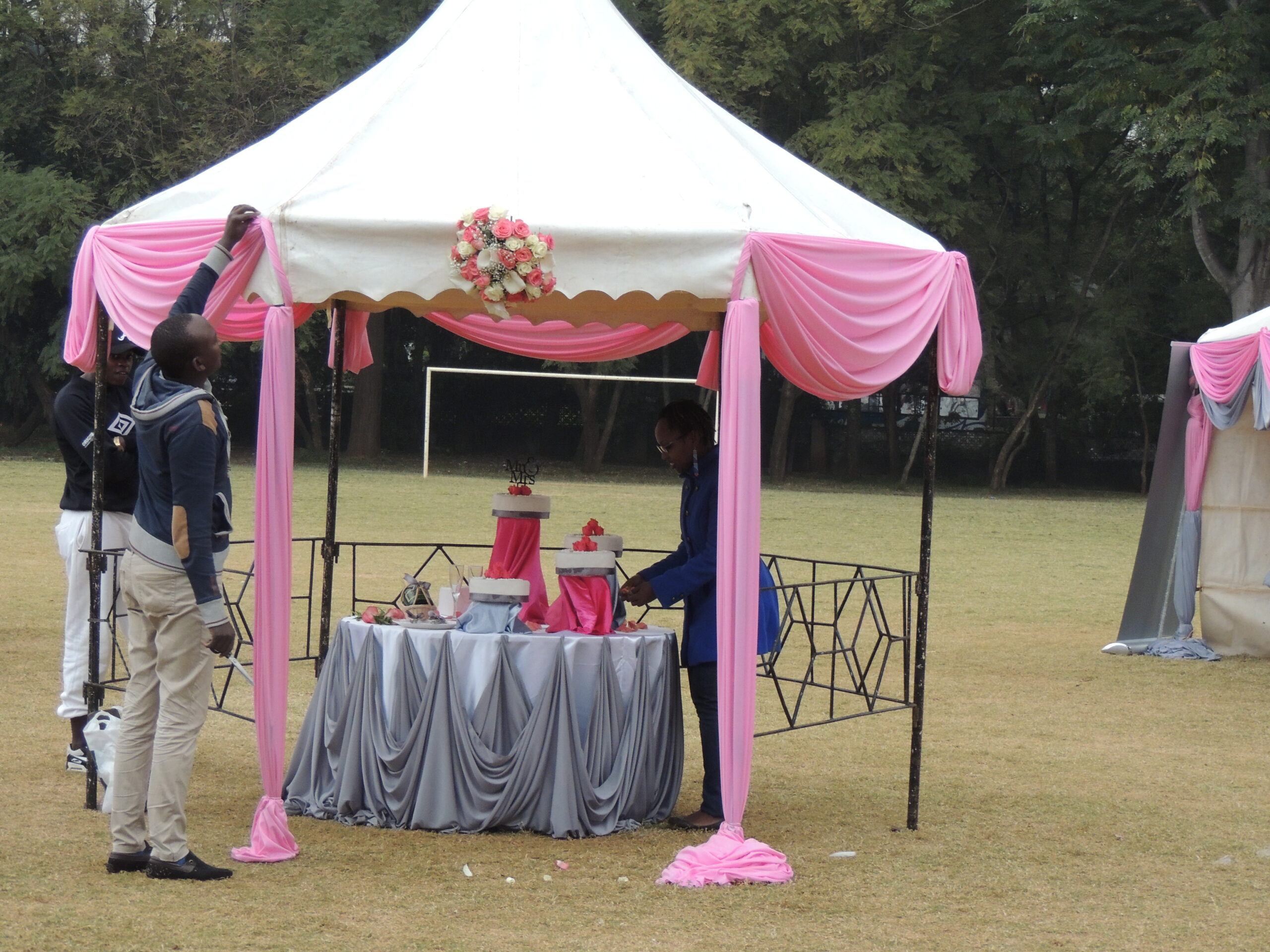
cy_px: 476
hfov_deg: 21.8
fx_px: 3302
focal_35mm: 90
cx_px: 635
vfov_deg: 16.4
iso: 400
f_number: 4.1
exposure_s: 1/80
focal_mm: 16
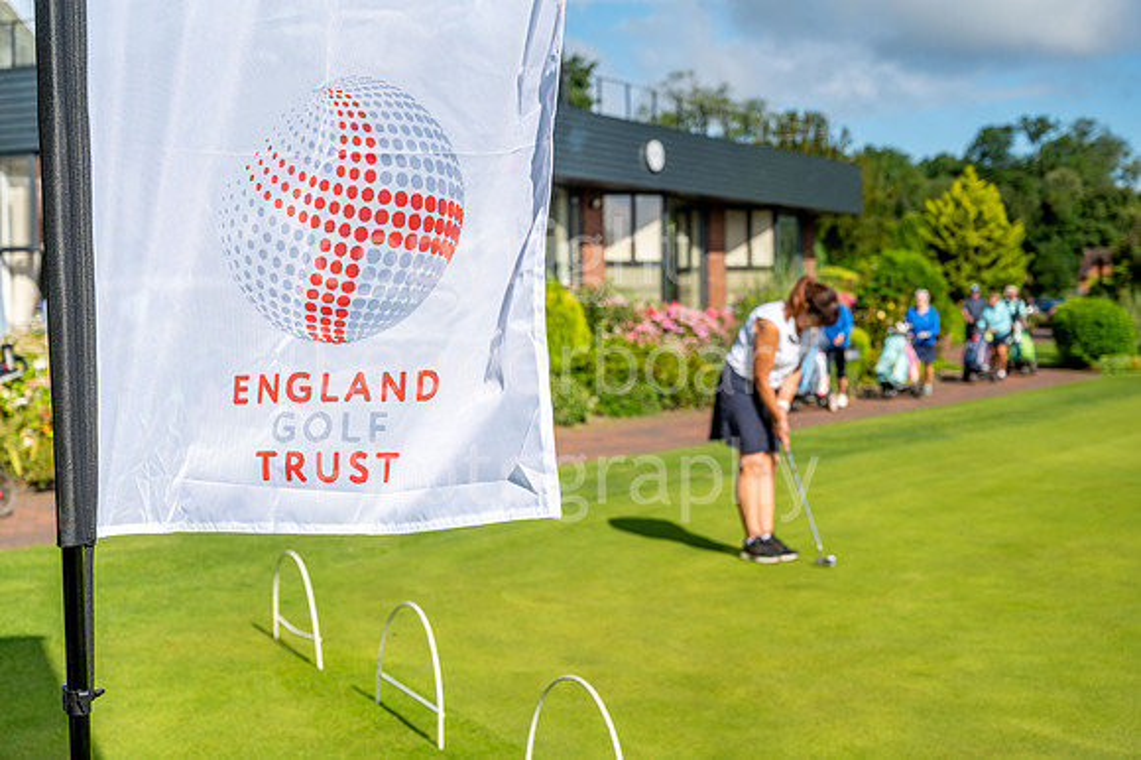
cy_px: 380
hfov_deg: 37.5
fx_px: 1679
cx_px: 570
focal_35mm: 53
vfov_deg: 25.5
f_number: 5.6
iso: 160
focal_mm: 53
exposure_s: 1/2500
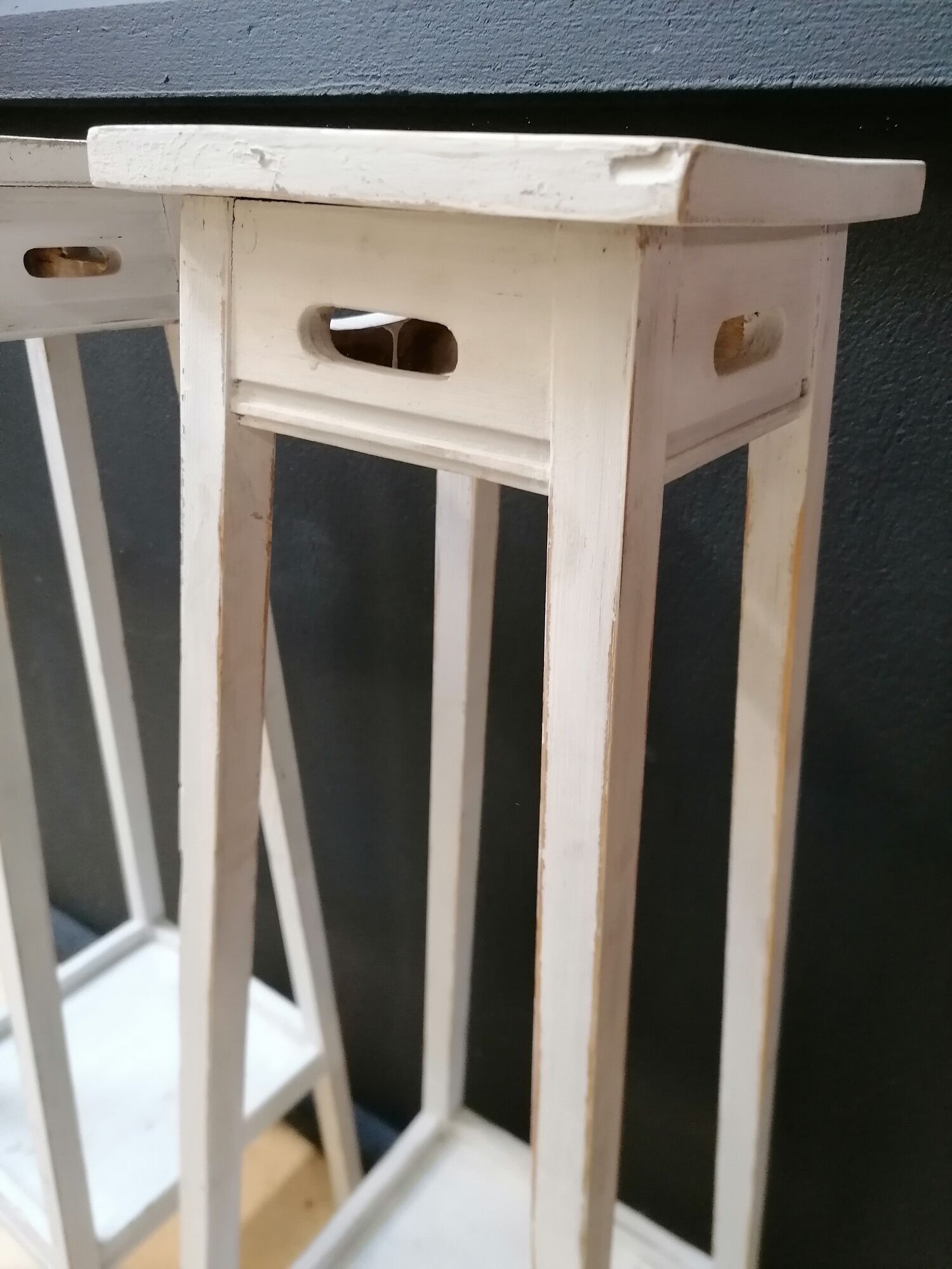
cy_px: 634
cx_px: 476
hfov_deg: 51.4
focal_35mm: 27
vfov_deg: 65.3
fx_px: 990
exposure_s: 1/33.3
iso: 320
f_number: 1.8
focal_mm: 4.75
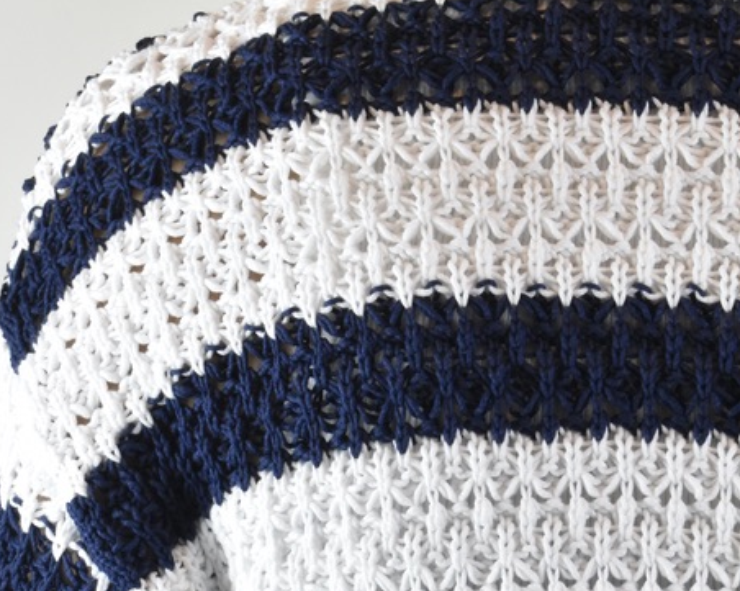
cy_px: 717
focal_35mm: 186
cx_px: 417
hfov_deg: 10.4
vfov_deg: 8.2
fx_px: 4074
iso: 1600
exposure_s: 1/60
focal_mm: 55
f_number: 16
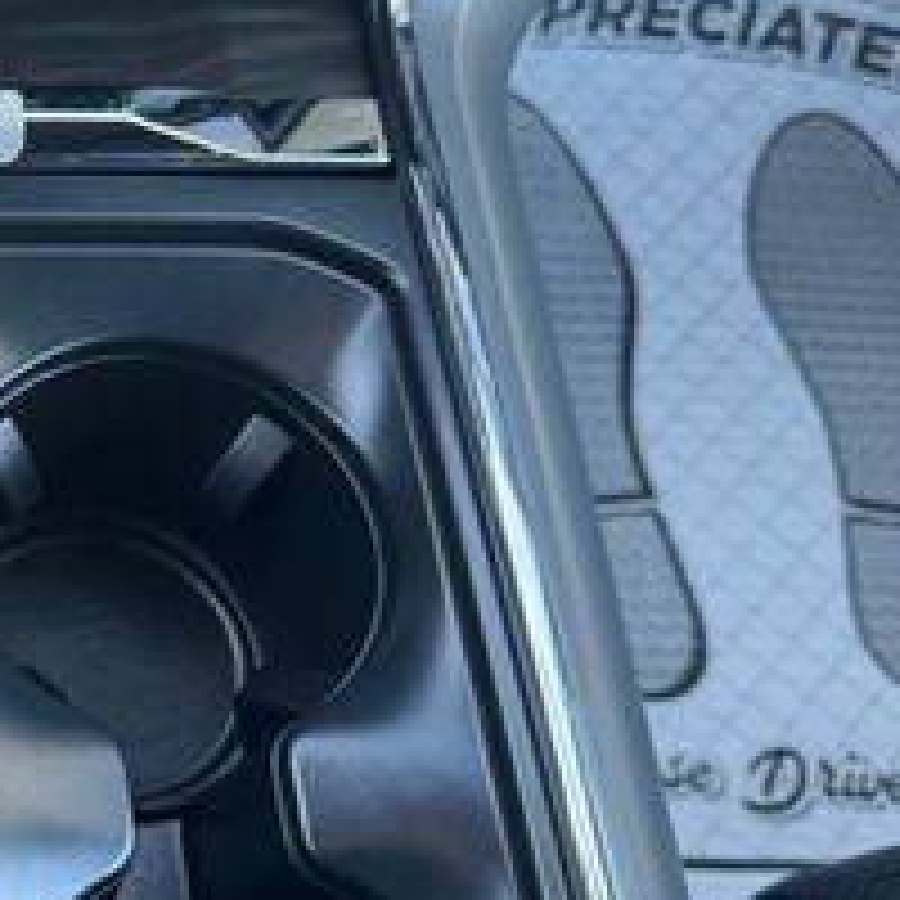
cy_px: 490
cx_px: -252
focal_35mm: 68
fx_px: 2000
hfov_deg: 22.8
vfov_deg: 25.3
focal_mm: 6.76
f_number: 1.78
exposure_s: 1/121
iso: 160
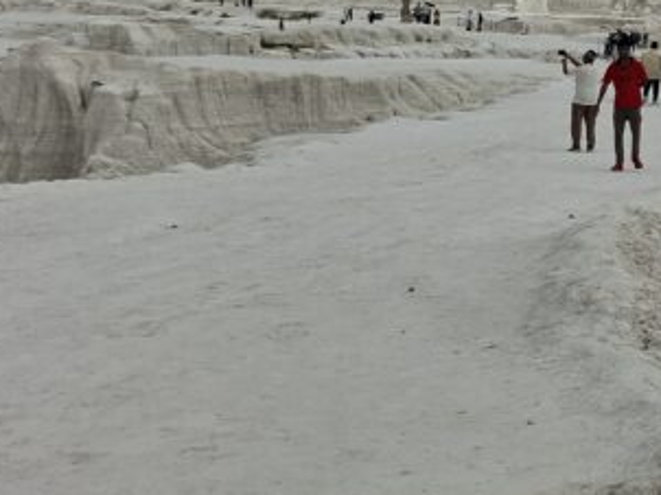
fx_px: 1488
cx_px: 1000
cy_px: 129
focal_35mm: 78
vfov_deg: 18.8
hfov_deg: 21.1
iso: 50
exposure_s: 1/2591
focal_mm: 5.54
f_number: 1.8
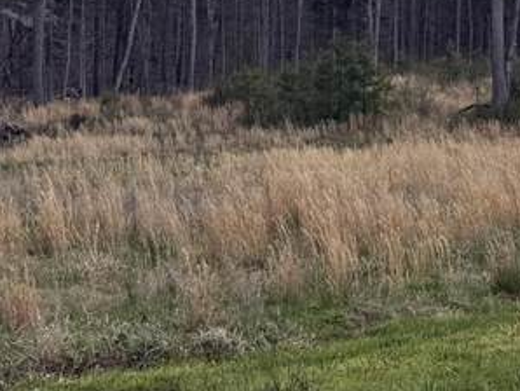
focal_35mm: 103
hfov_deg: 15.6
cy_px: 87
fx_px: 1549
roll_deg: +0.0
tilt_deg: +2.4
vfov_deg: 14.3
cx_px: 1003
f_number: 1.78
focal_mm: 6.76
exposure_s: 1/8130
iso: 80
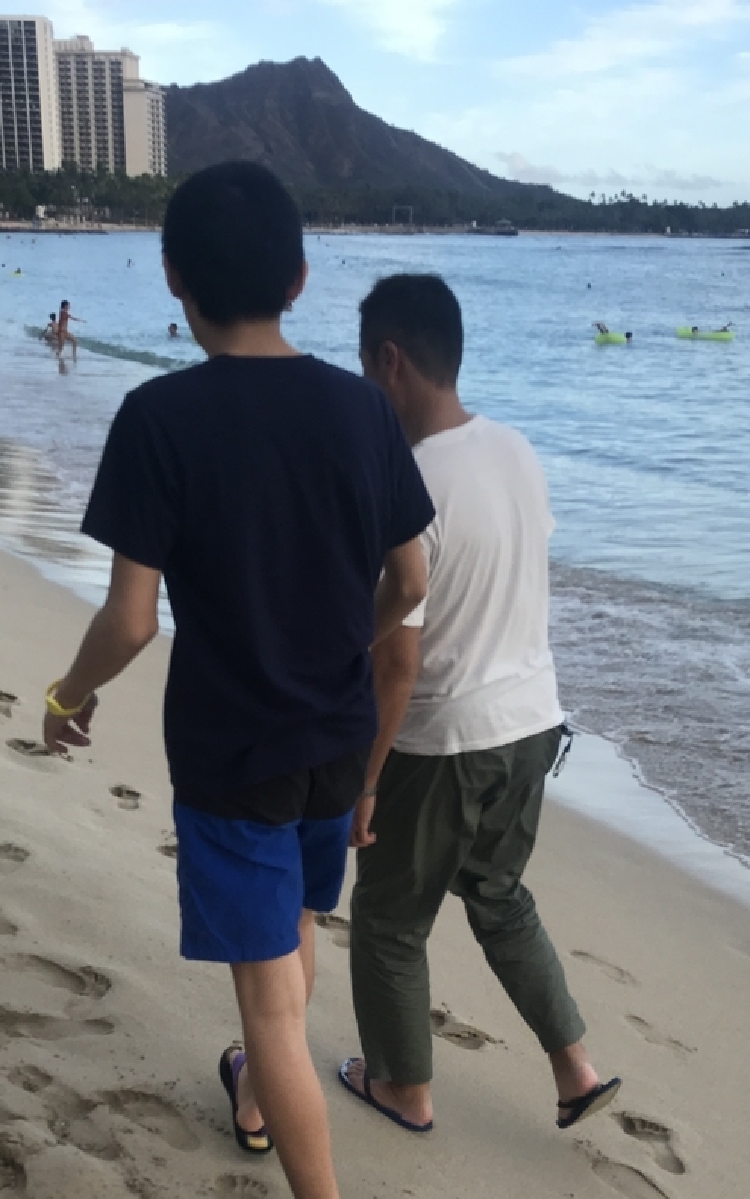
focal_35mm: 45
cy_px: 849
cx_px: 353
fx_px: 1470
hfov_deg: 28.6
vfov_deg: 43.4
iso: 20
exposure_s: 1/742
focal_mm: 3.99
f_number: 1.8
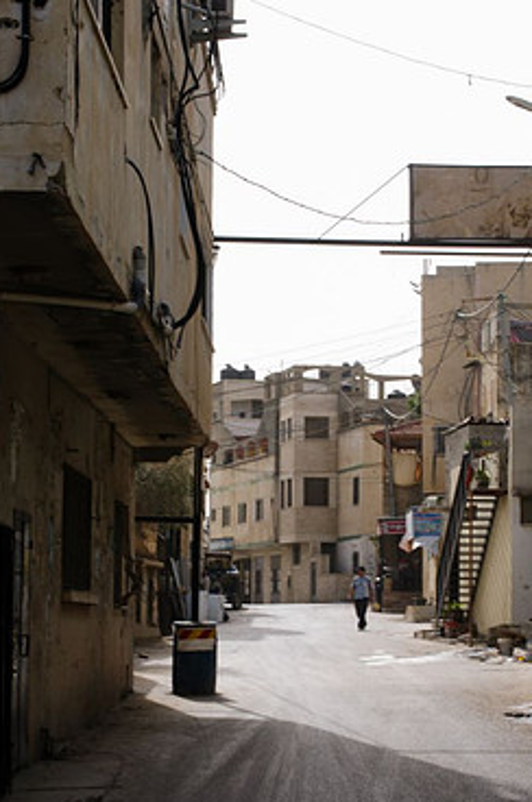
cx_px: 247
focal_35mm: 101
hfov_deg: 13.5
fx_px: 2247
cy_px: 484
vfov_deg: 20.2
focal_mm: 55
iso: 400
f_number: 22
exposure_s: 1/60
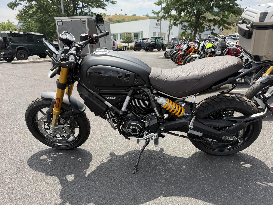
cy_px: 102
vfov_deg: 56.8
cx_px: 136
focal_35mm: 24
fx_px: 189
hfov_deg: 71.6
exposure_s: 1/2110
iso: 80
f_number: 1.78
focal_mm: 6.76
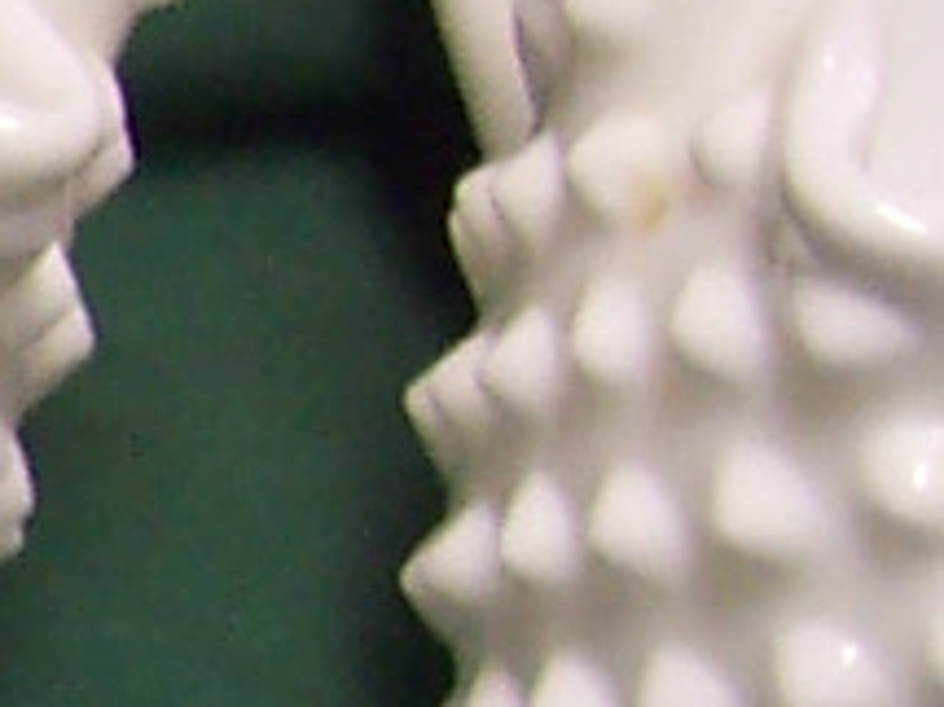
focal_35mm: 285
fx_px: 7768
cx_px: -1761
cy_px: 1014
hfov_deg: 6.4
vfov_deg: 5.2
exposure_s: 1/30
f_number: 2.8
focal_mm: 5.6
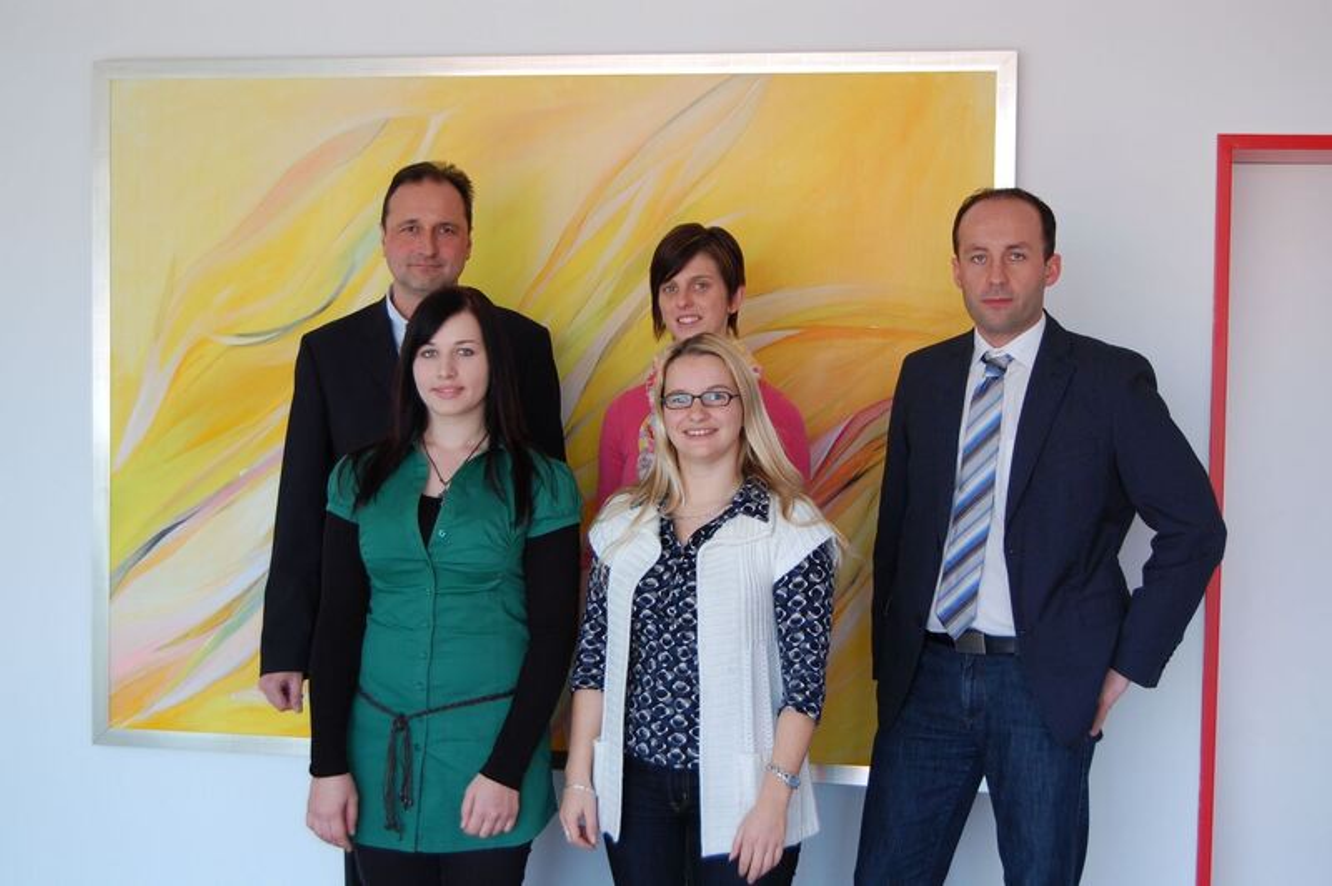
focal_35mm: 51
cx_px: 666
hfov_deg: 38.9
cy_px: 443
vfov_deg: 26.4
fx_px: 1885
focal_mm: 34
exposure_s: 1/50
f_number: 4.5
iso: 400
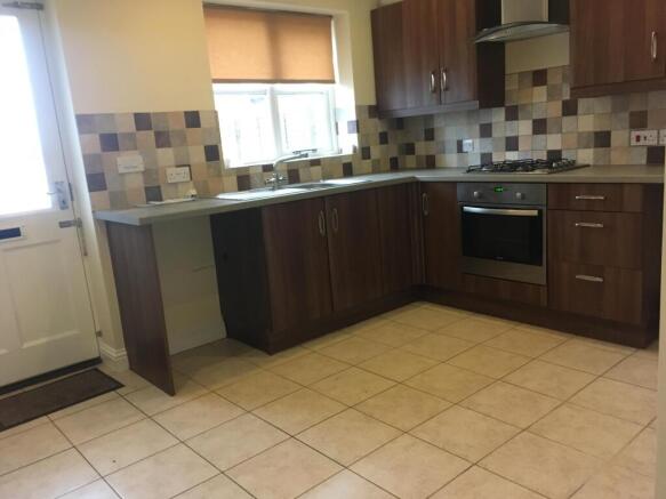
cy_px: 250
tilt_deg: -10.4
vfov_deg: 48.2
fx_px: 558
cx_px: 333
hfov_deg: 61.7
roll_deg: +5.1
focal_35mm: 29
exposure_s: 1/25
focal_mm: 4.15
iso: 200
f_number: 2.2
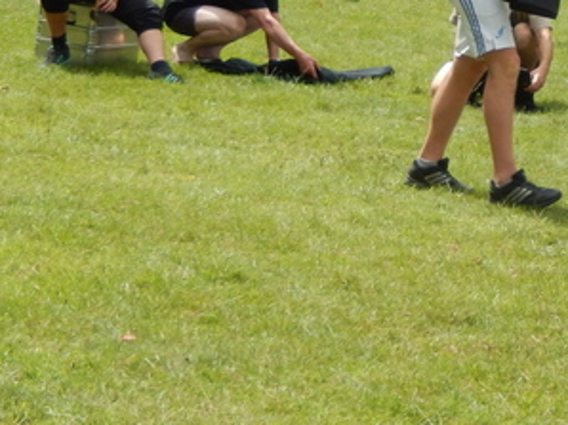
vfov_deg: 7.5
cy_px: 11
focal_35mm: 196
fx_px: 3213
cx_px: 679
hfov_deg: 10.0
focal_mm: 13.1
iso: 125
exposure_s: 1/400
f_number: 4.9
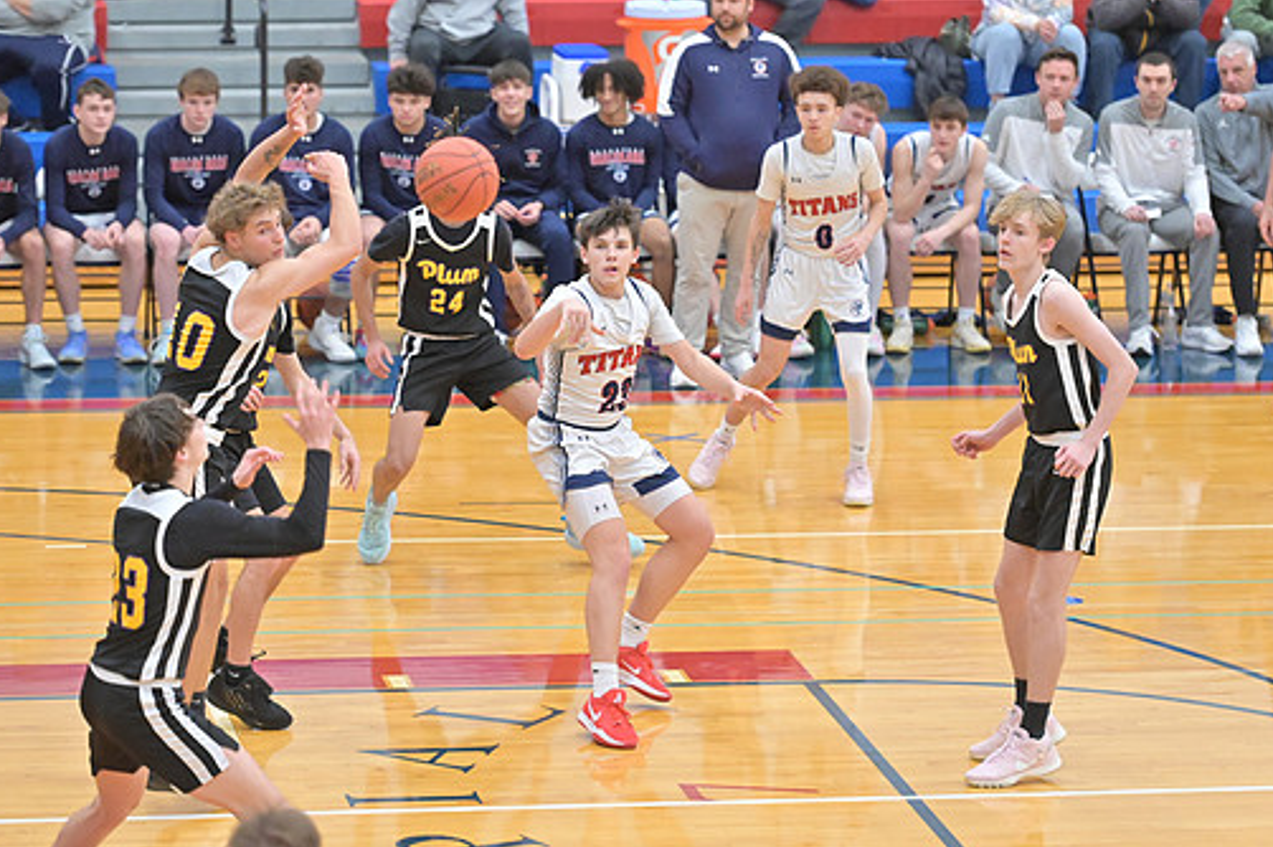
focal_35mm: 179
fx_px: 6325
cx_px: 578
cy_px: 383
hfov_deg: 11.5
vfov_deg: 7.7
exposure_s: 1/800
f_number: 4
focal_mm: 155
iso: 9000
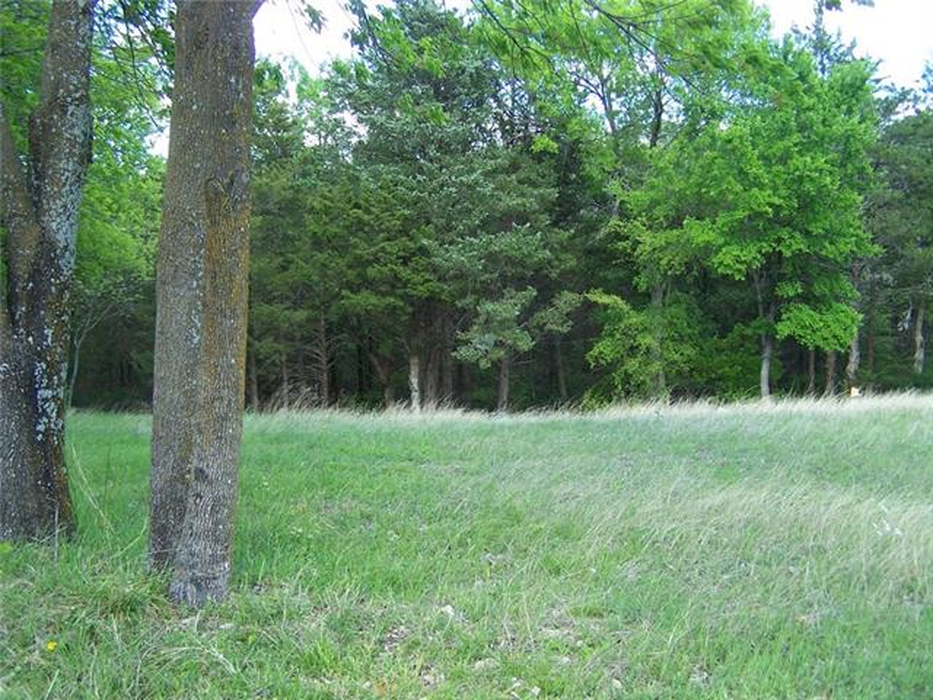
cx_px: 466
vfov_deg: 37.7
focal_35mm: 38
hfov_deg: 49.0
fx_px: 1024
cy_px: 350
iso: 80
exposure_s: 1/100
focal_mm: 6.3
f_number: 2.8
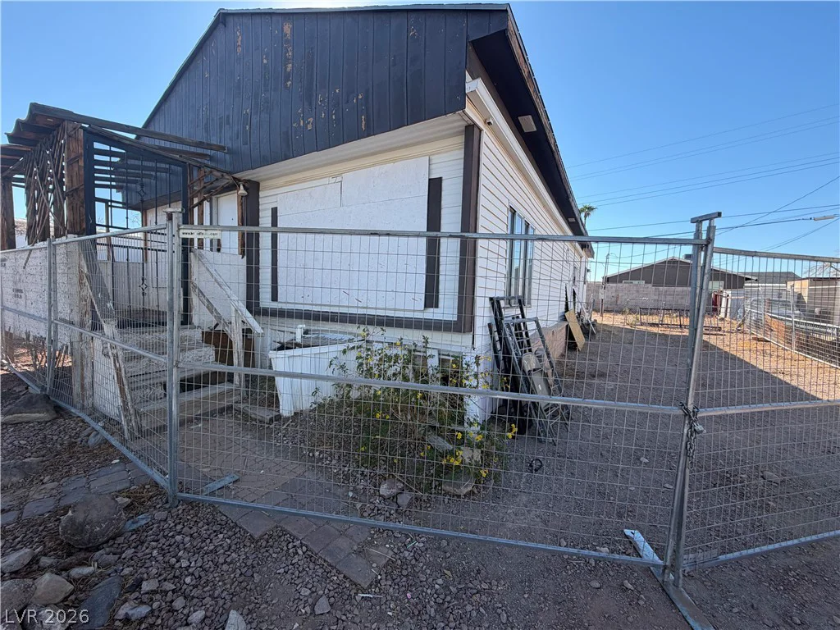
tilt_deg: -3.8
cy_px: 315
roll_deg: -2.2
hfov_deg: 102.1
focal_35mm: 14
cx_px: 420
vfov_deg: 85.7
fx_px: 340
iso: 40
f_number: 2.2
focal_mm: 2.22
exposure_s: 1/590
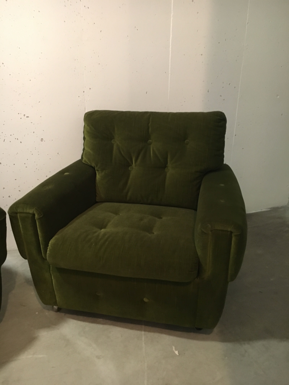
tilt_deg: -17.2
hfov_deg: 48.2
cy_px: 192
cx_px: 144
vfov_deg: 61.7
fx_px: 323
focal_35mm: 29
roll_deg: -1.6
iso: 200
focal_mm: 4.15
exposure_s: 1/17
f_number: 2.2
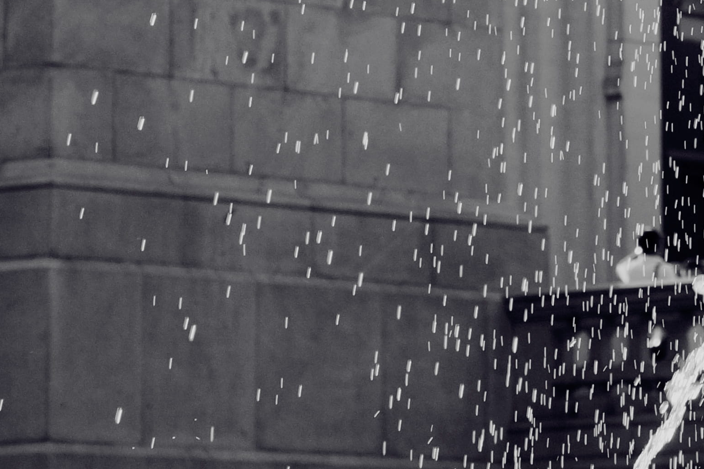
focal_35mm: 292
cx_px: 848
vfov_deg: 4.7
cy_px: -331
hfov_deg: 7.0
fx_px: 5709
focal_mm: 50
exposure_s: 1/400
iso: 100
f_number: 6.3
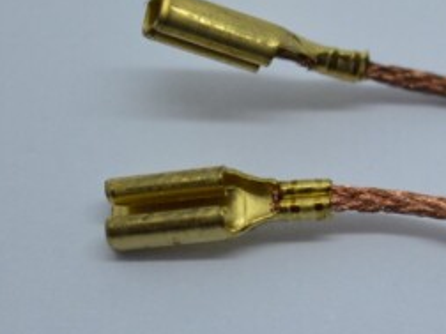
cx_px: 508
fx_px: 2917
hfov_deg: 8.7
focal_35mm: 226
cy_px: 215
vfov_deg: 6.6
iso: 400
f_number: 5.6
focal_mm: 55
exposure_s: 1/125
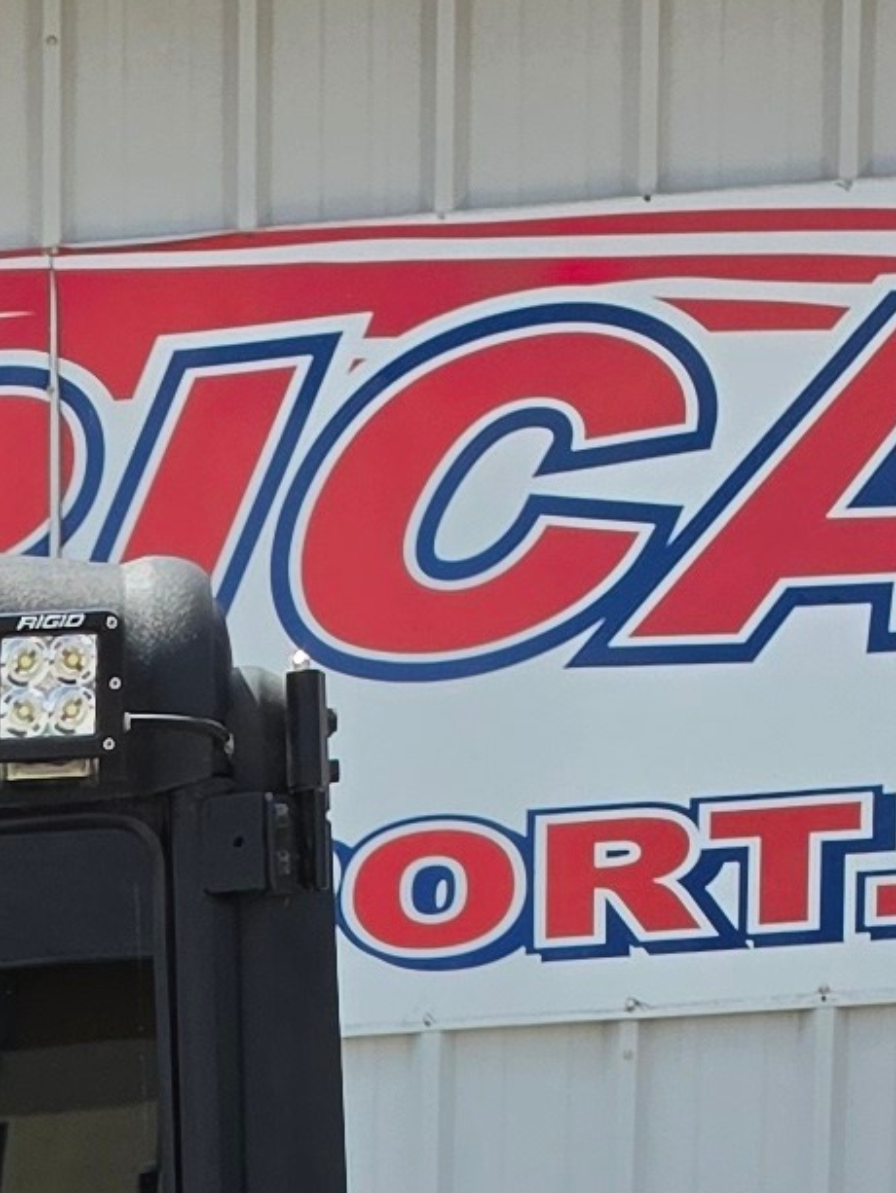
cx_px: -880
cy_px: 2575
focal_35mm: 150
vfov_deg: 11.5
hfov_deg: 9.3
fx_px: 5175
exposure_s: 1/5605
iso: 64
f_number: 1.4
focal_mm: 6.5
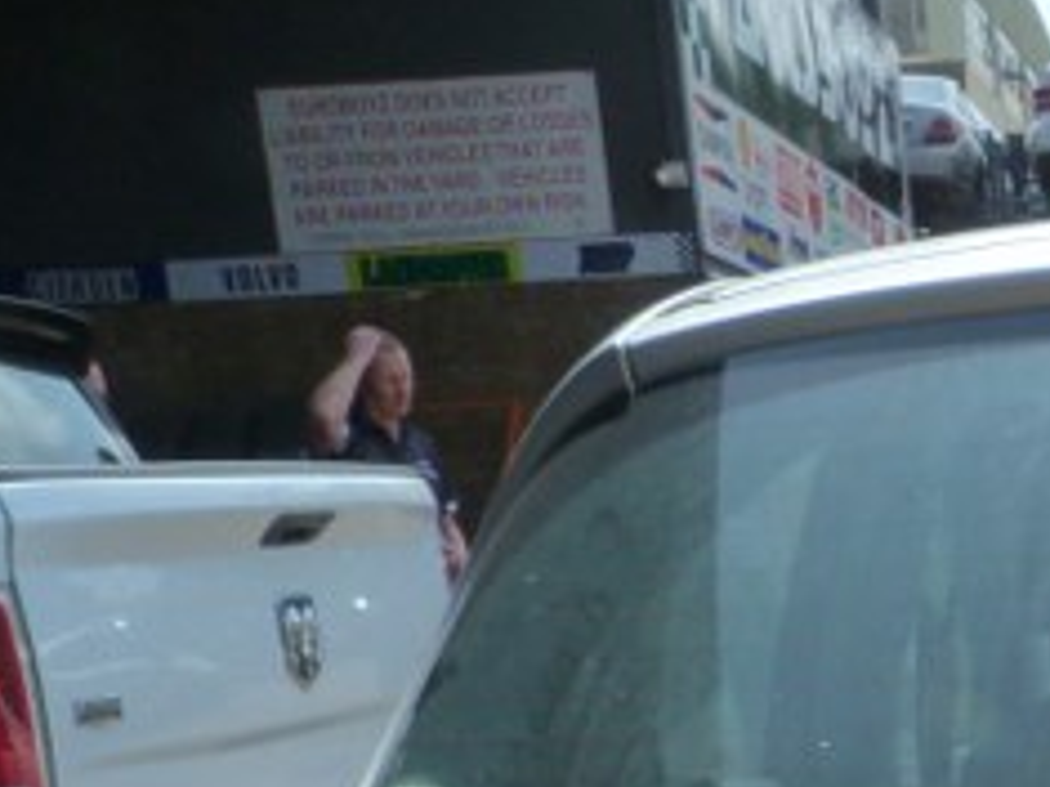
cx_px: 1479
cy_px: 1248
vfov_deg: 15.7
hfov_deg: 20.4
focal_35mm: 85
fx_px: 2577
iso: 125
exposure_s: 1/250
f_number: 5.6
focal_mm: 4.5
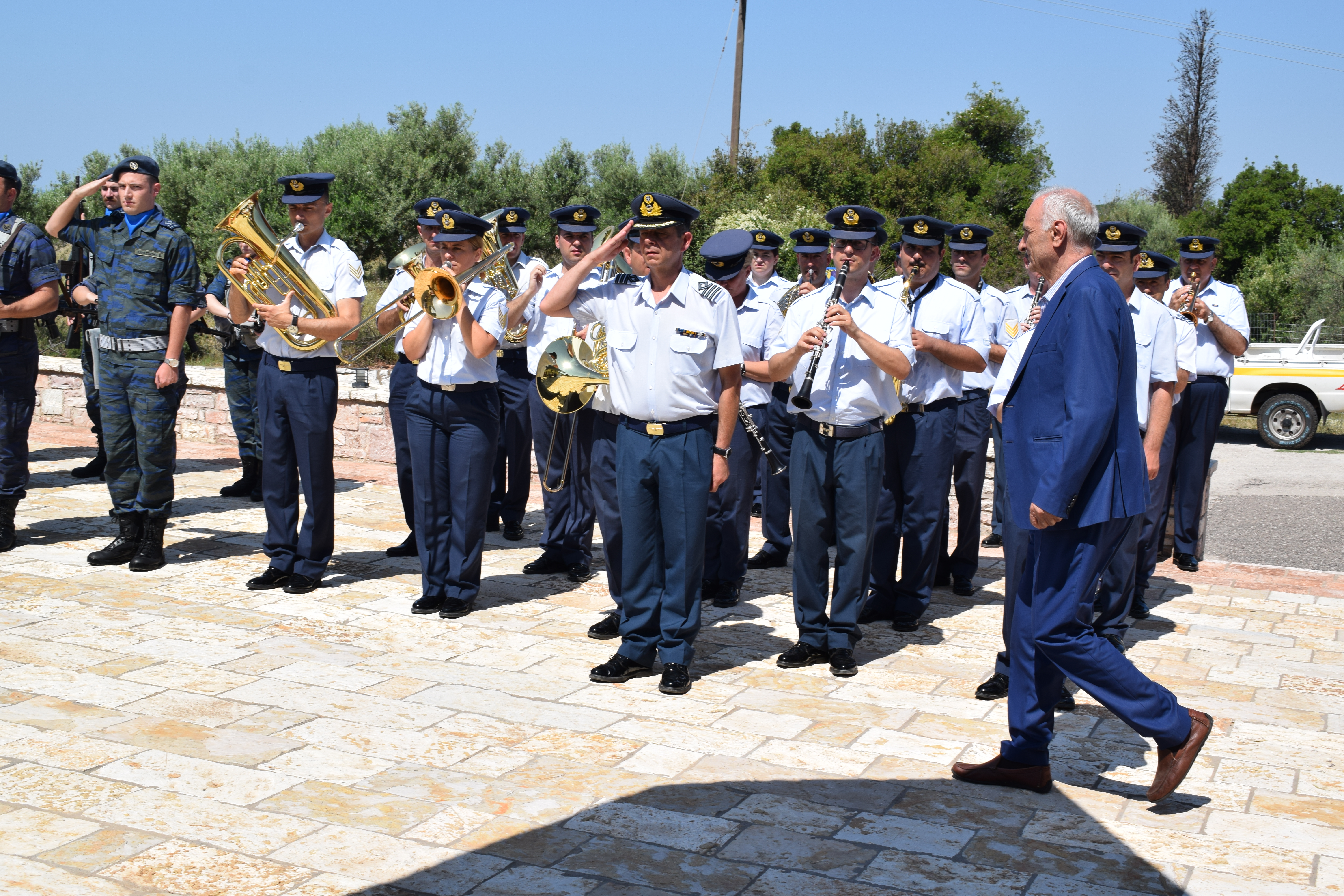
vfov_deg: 28.9
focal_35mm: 46
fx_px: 1736
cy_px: 448
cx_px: 672
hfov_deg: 42.3
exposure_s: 1/500
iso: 200
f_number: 11
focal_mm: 31
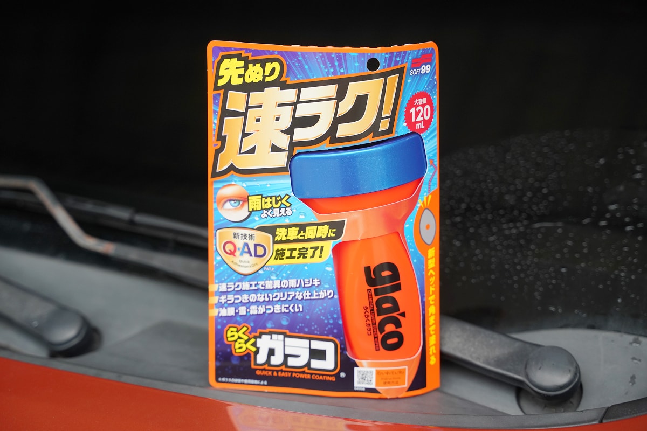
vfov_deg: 21.9
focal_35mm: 62
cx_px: 324
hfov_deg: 32.4
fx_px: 1114
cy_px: 216
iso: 640
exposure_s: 1/160
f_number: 4
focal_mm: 62
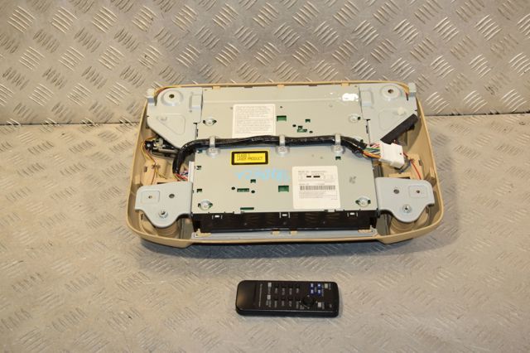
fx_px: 706
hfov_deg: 41.1
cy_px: 176
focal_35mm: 48
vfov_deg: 28.0
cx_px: 265
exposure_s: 1/200
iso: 800
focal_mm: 32
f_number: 8
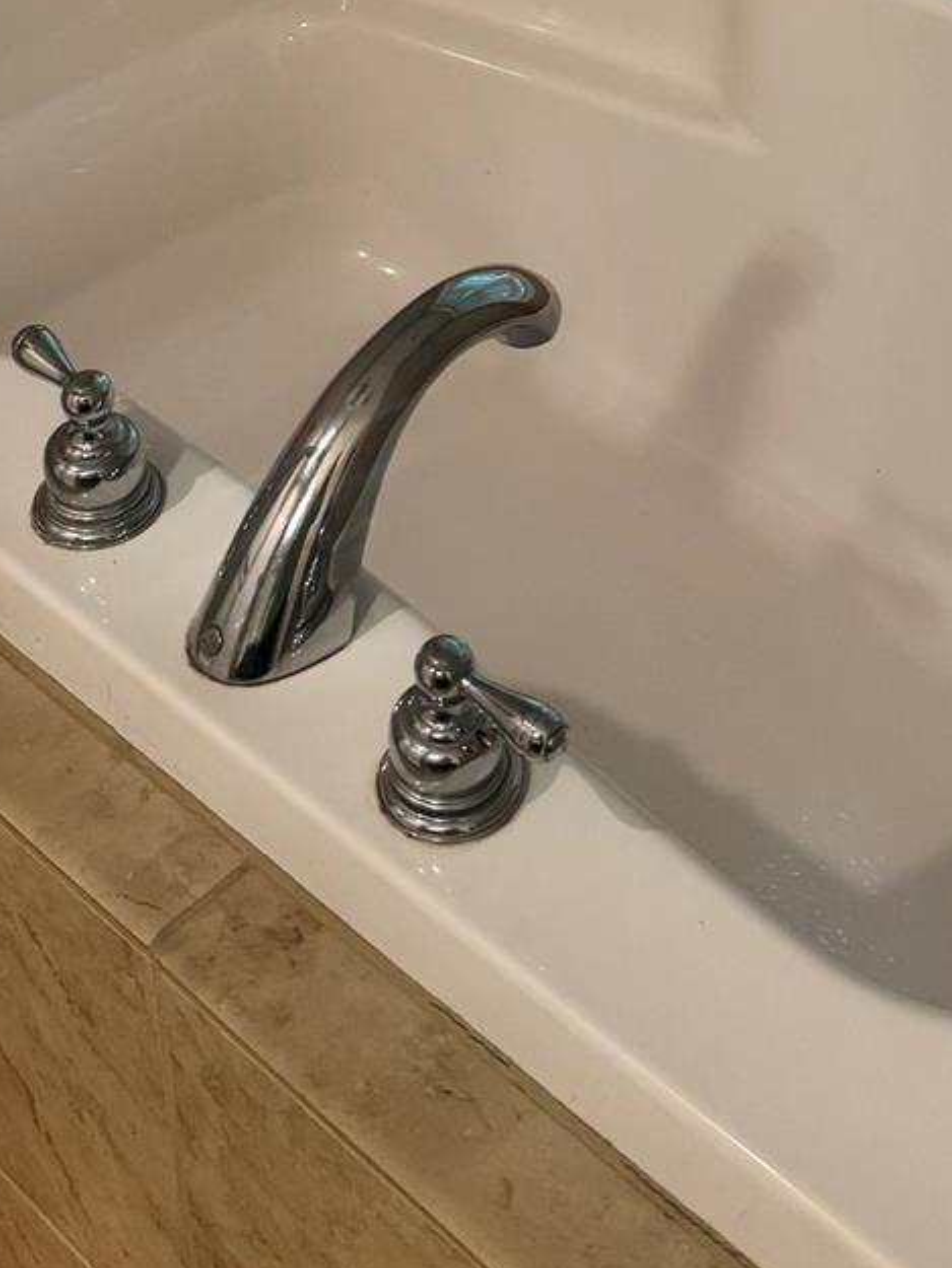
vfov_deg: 28.8
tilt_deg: -23.9
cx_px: 552
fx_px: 2163
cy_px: -215
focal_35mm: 59
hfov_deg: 24.8
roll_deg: -0.2
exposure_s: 1/60
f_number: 1.78
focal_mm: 6.76
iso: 200
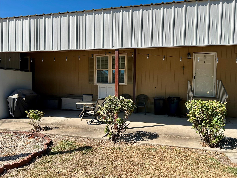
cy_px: 89
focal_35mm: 26
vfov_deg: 53.1
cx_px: 118
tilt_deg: -2.8
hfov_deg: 67.3
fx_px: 178
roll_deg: -0.8
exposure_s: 1/3968
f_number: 1.5
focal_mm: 5.7
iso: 50
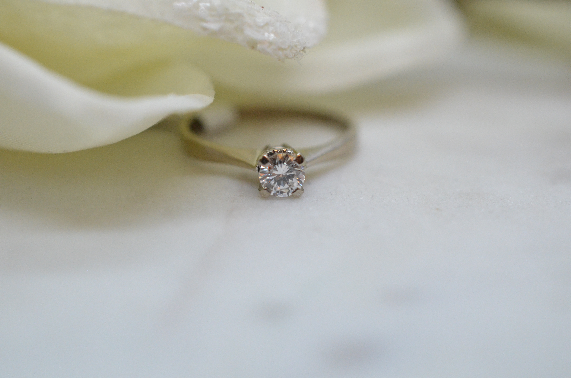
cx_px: 286
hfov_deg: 33.5
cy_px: 189
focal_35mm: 60
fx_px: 950
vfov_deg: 22.5
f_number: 5
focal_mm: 40
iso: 3200
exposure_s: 1/2000
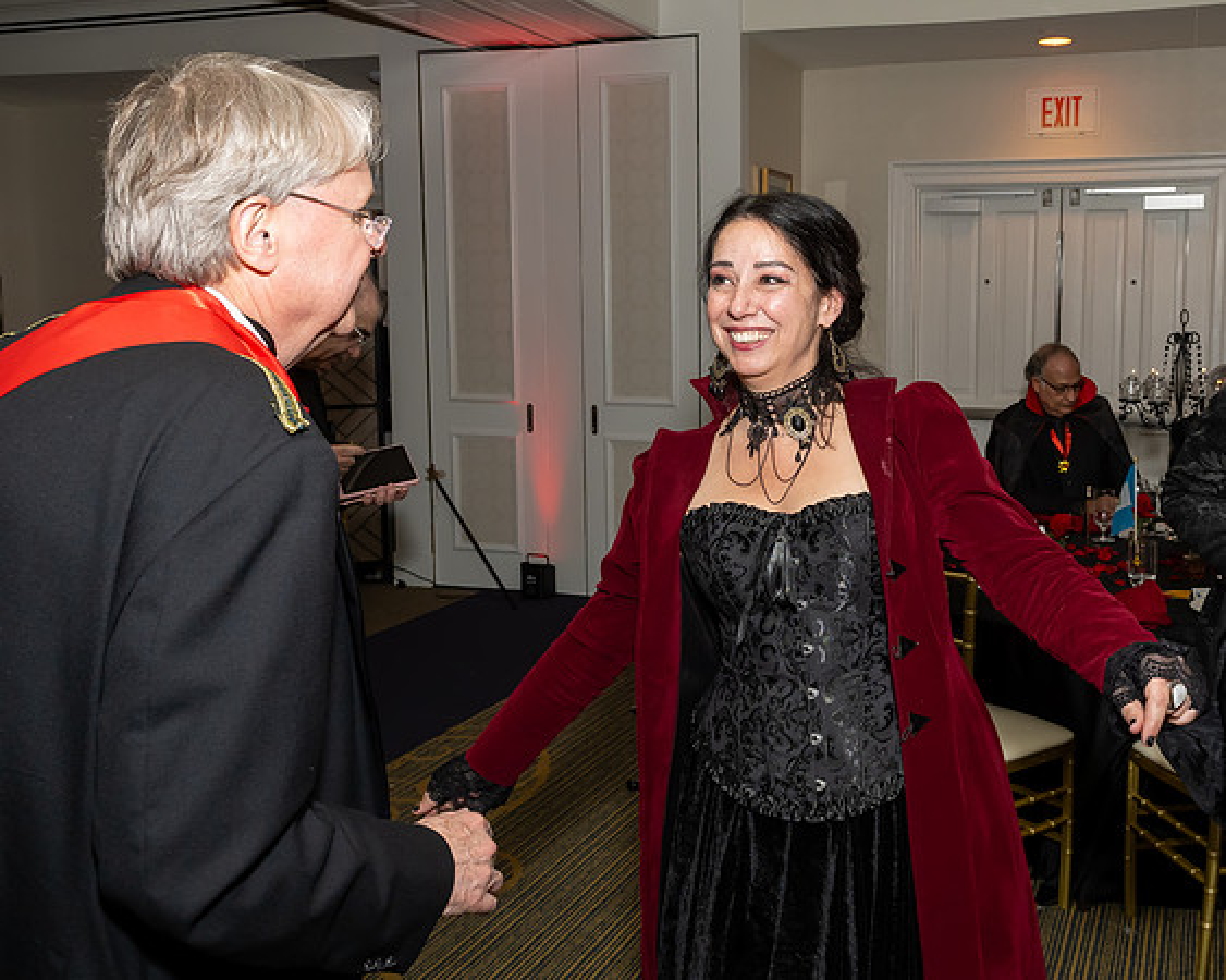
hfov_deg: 52.2
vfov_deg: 43.5
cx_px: 817
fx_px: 1225
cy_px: 444
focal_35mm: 34
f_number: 7.1
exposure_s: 1/250
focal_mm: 17
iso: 640
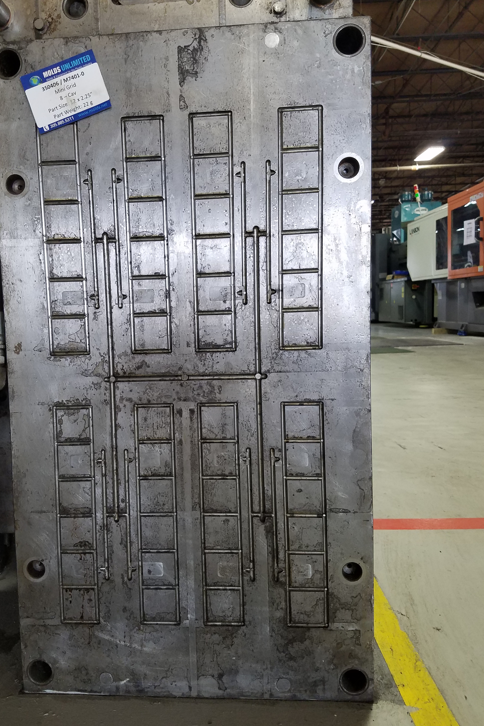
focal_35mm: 28
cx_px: 205
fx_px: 565
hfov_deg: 46.2
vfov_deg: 65.5
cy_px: 367
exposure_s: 1/60
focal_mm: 4.2
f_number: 1.7
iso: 125
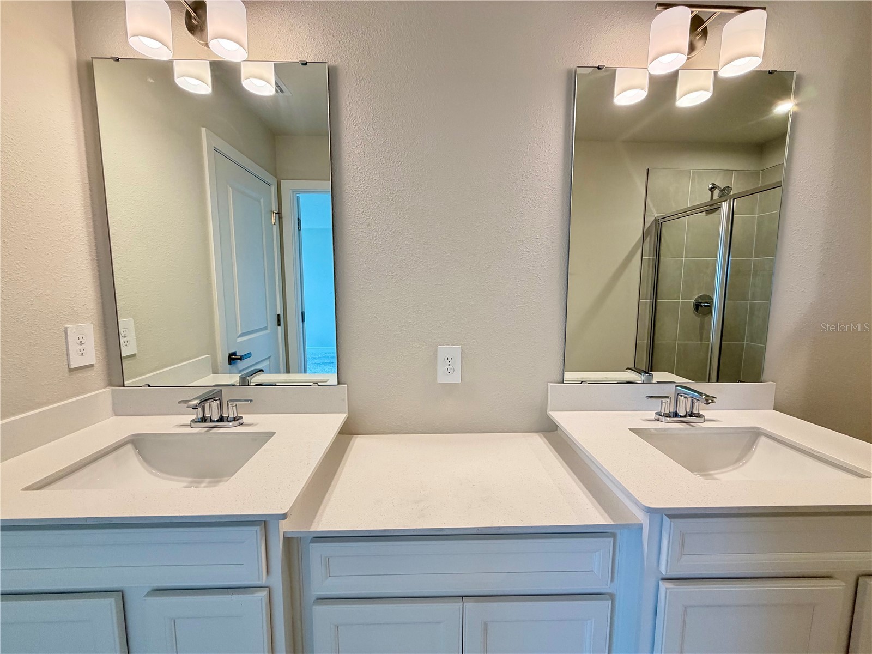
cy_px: 327
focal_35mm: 14
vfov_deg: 85.7
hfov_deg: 102.1
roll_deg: +0.6
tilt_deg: -5.9
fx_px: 353
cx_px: 436
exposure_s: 1/120
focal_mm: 2.22
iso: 250
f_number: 2.2
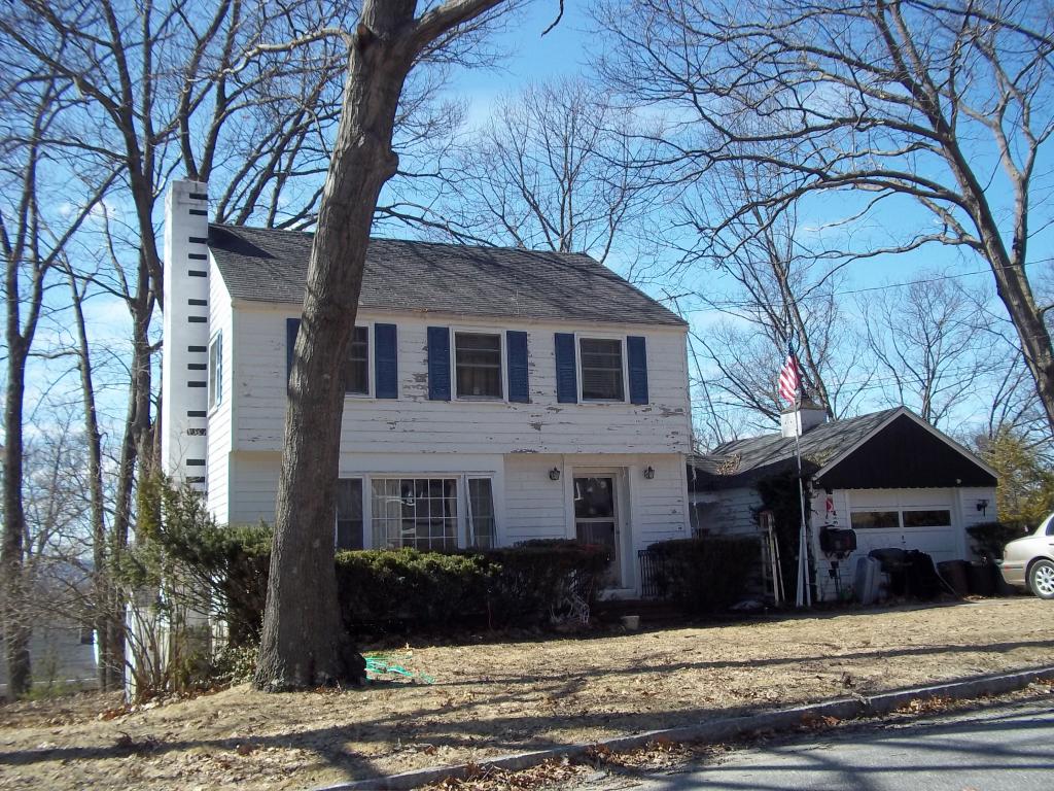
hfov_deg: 51.4
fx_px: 1096
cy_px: 396
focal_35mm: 36
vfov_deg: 39.7
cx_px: 527
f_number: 8
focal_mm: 6.5
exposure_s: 1/125
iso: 80
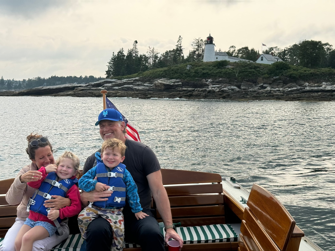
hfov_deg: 39.7
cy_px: 126
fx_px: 465
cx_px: 168
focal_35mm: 48
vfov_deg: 30.3
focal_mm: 6.76
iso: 64
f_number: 1.78
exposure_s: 1/3425
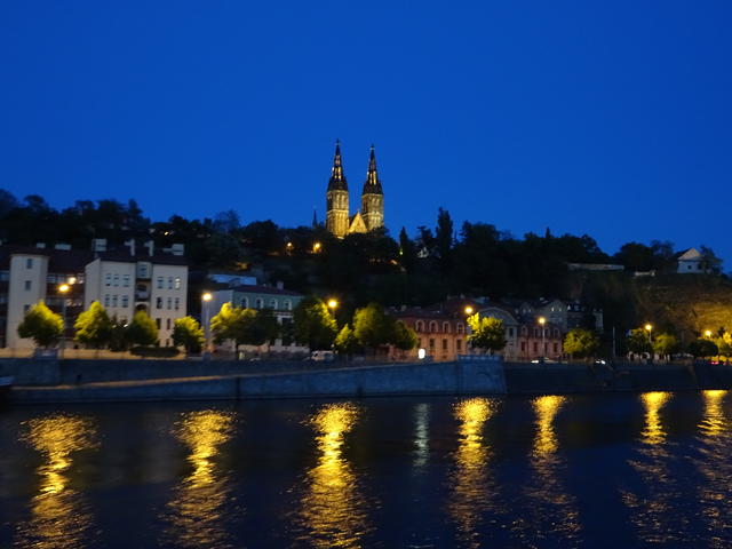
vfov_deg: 40.7
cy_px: 274
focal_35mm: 35
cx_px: 366
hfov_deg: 52.6
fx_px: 740
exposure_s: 1/4
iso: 800
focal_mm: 5.98
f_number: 4
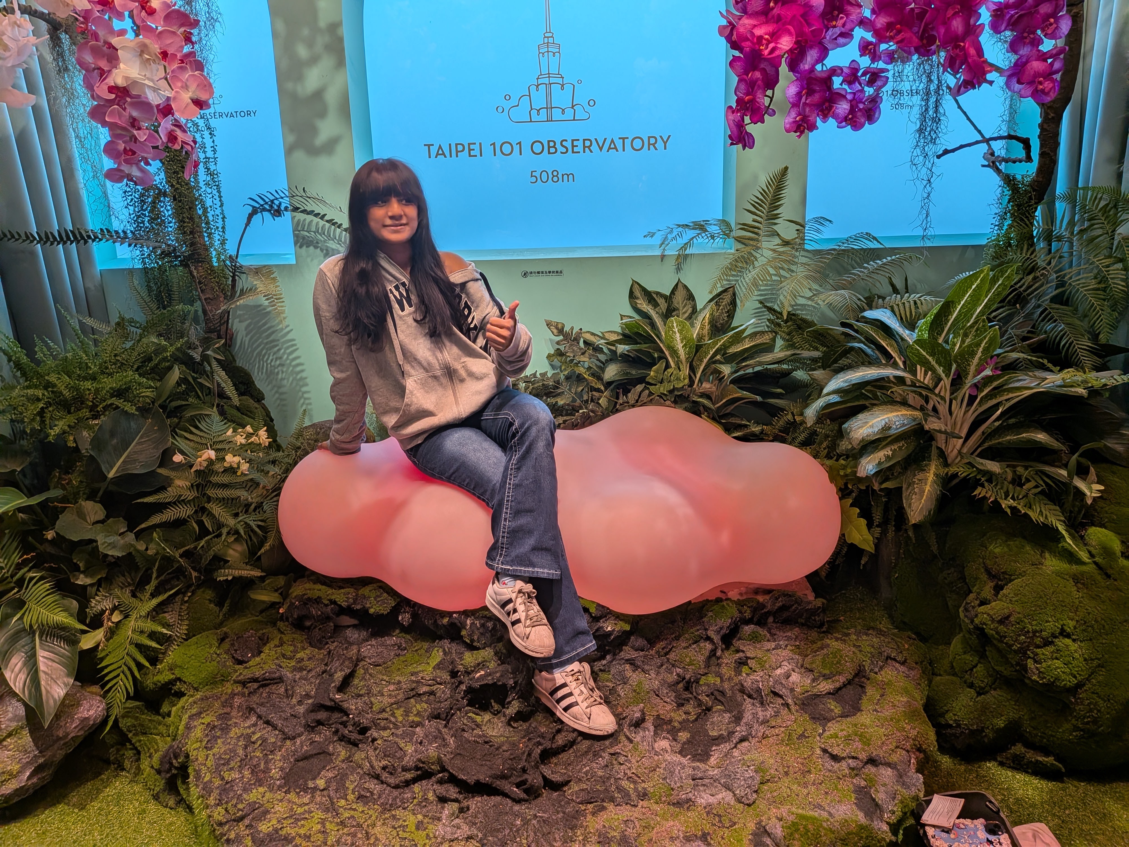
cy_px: 424
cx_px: 564
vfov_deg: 56.8
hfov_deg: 71.6
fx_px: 783
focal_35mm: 24
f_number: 1.7
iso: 248
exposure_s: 1/120
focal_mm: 4.53
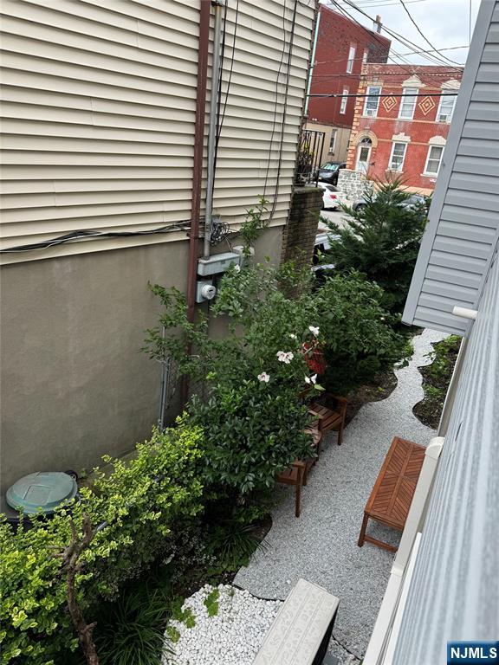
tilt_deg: -22.1
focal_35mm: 24
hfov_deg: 56.8
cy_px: 332
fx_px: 461
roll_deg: -7.2
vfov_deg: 71.6
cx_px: 250
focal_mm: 6.76
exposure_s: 1/658
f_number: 1.78
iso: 80
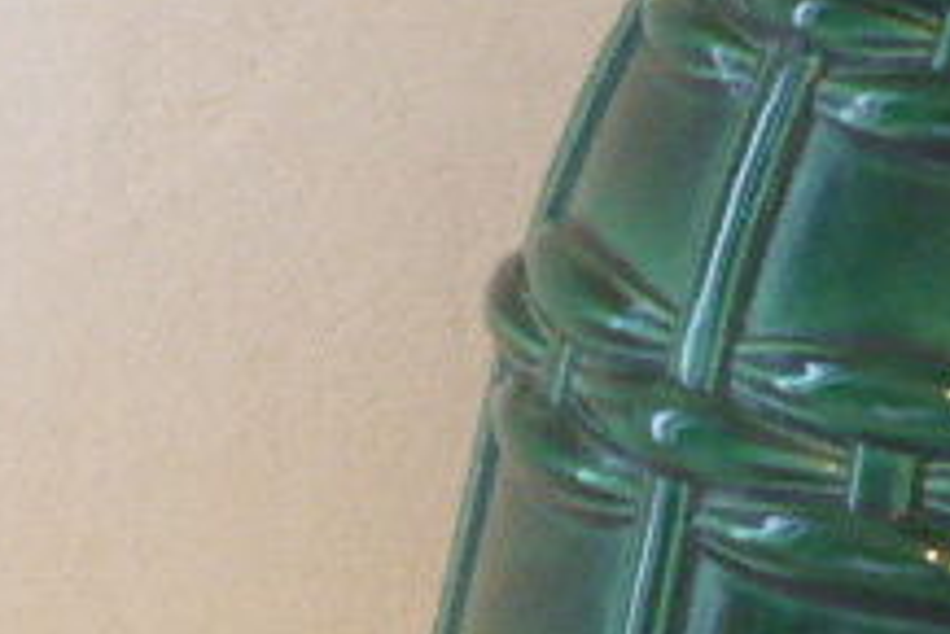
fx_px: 15606
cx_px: 1073
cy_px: 223
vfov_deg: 2.3
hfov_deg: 3.5
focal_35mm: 591
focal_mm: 31.3
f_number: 5.4
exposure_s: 1/10
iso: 400
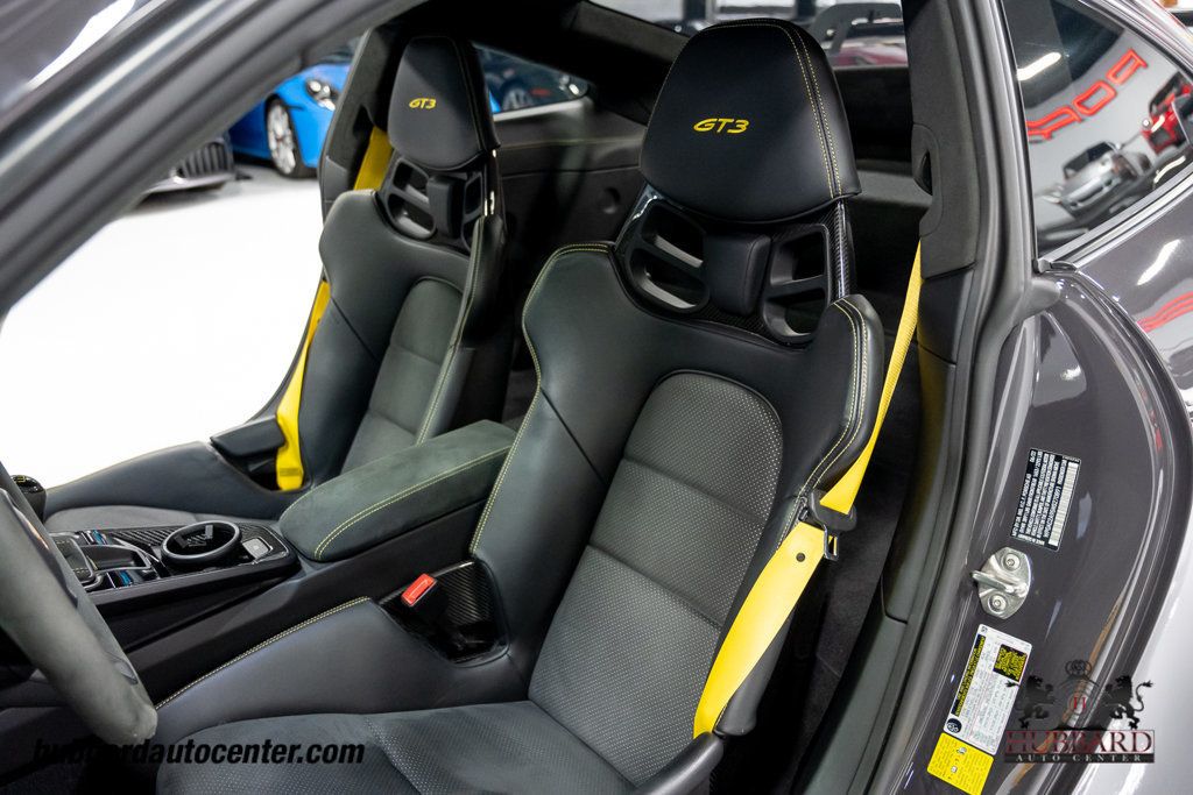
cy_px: 398
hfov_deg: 64.5
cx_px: 596
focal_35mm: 28
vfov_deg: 45.7
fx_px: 945
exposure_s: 1/60
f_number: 4
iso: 3200
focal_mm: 28.5
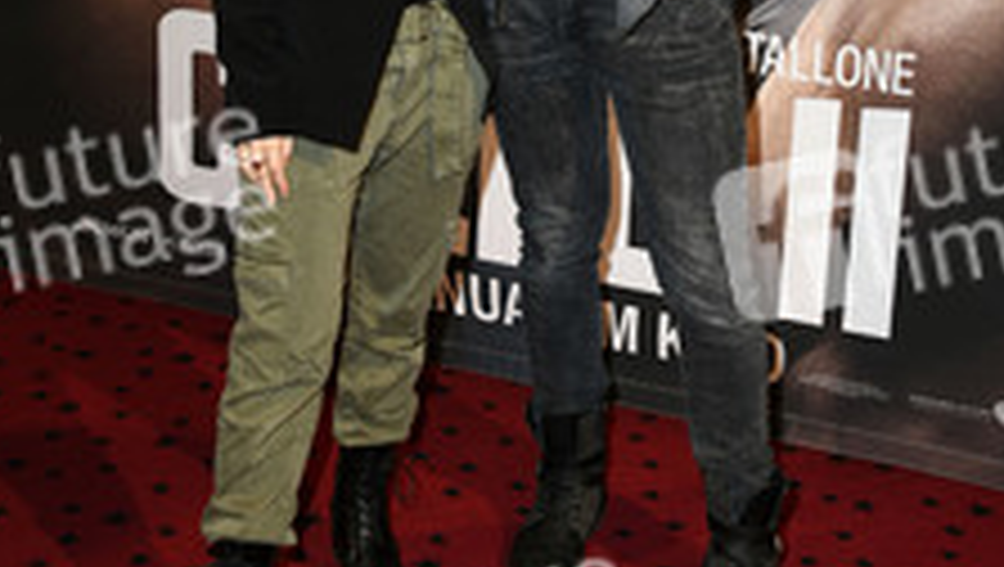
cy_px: -9
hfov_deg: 34.8
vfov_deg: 19.5
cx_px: 536
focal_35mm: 60
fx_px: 1599
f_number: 6.3
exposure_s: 1/125
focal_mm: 32
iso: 500
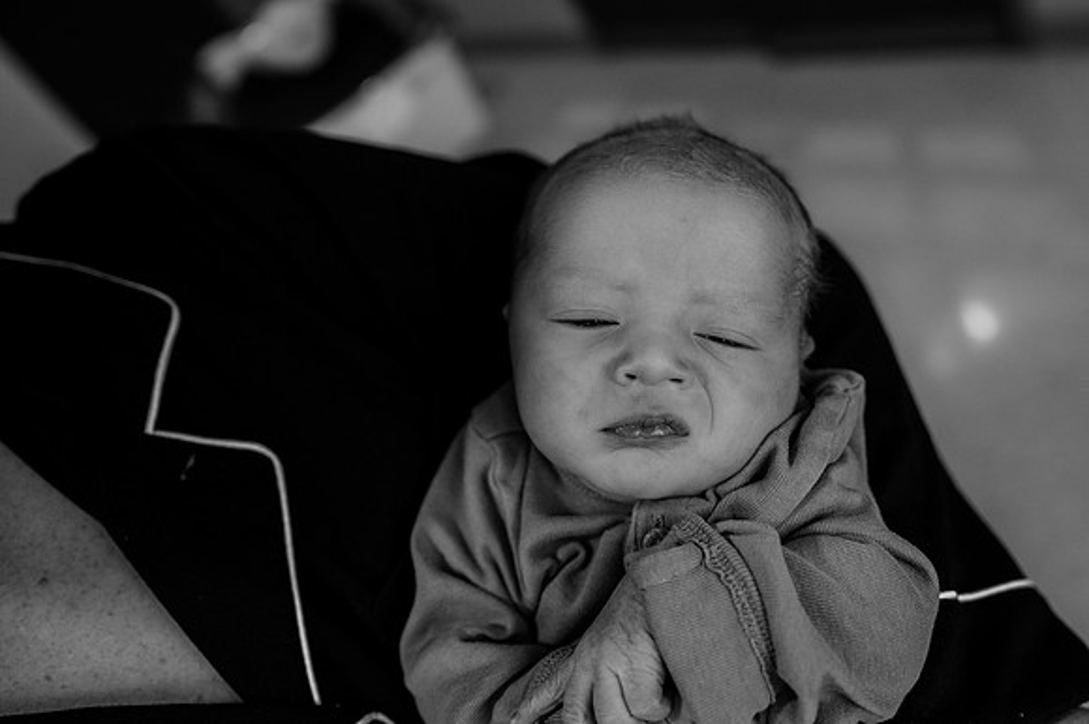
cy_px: 330
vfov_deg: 42.6
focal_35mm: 31
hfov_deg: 60.7
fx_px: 928
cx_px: 605
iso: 800
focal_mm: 18
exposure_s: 1/200
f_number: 1.8
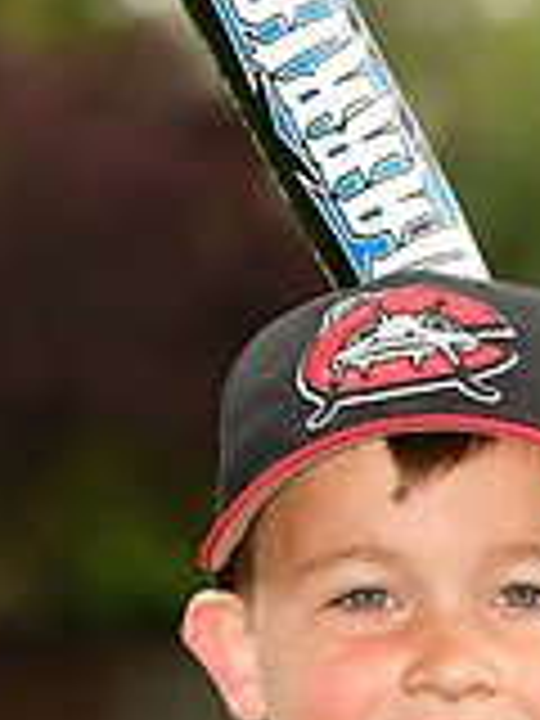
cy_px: 963
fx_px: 11393
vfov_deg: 3.6
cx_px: 466
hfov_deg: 2.7
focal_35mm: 548
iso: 200
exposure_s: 1/500
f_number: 5
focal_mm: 105
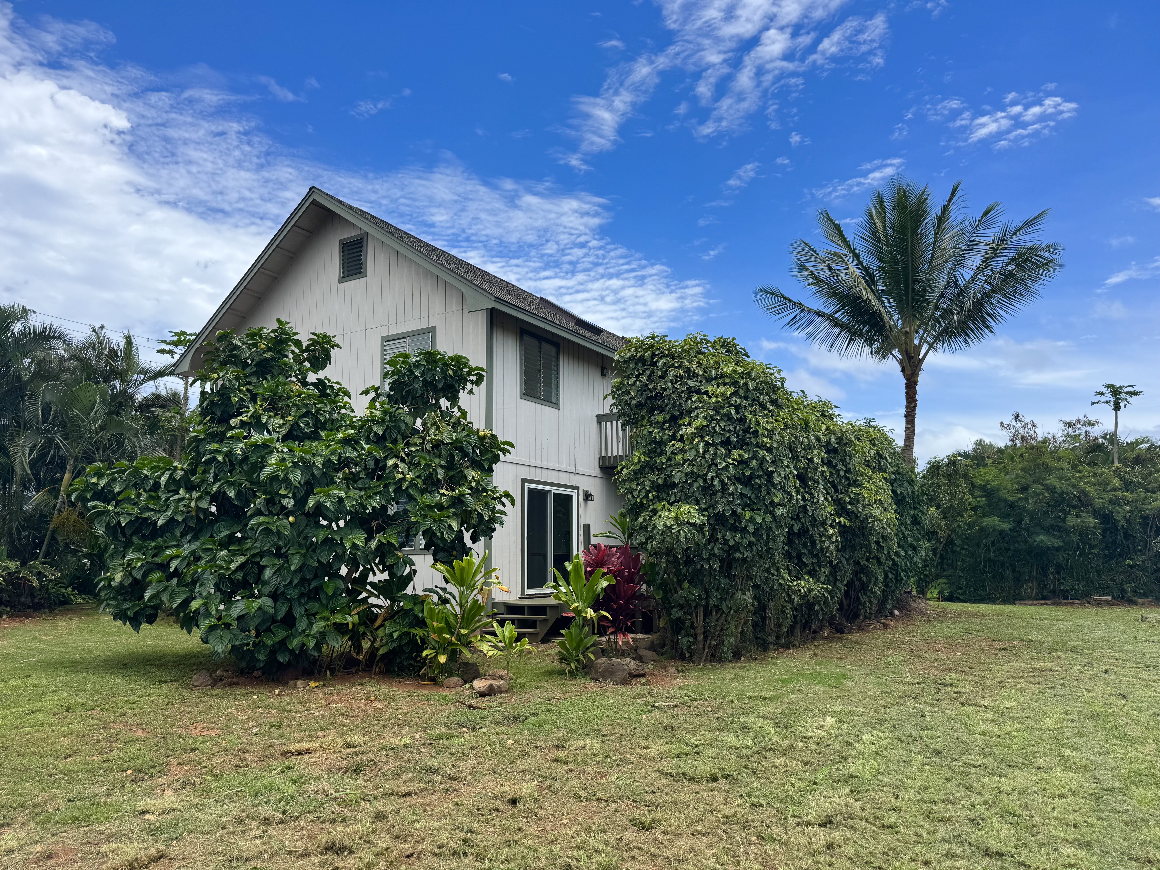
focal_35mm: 24
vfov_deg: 56.8
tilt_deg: +9.1
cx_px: 580
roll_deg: +1.2
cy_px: 435
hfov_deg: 71.6
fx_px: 804
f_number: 1.78
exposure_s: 1/4608
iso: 80
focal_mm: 6.76
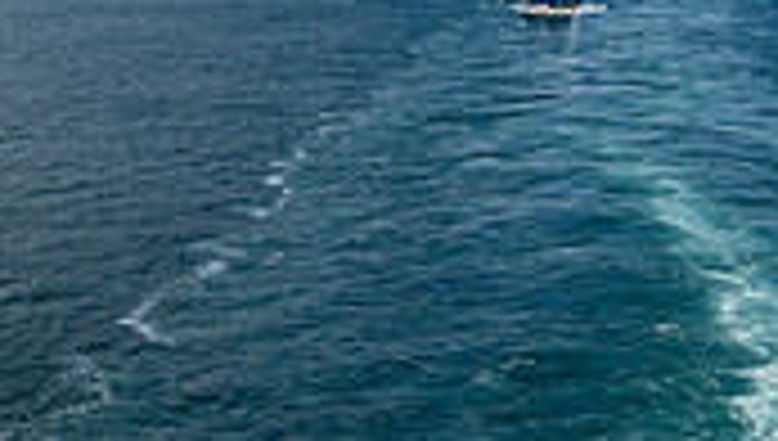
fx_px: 1736
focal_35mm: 84
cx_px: 652
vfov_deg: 13.7
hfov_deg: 24.7
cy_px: -205
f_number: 11
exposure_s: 1/160
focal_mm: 24
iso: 125
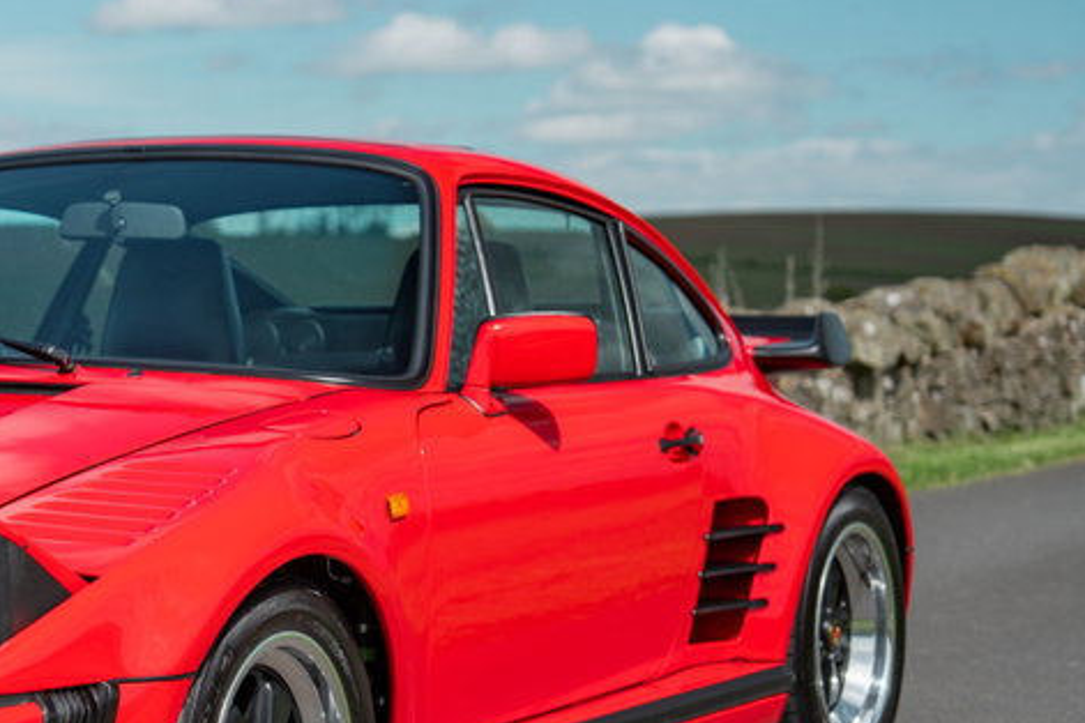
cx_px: 35
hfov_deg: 17.7
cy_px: 558
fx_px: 3405
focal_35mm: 113
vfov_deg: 12.1
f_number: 2.8
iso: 100
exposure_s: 1/1250
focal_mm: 52
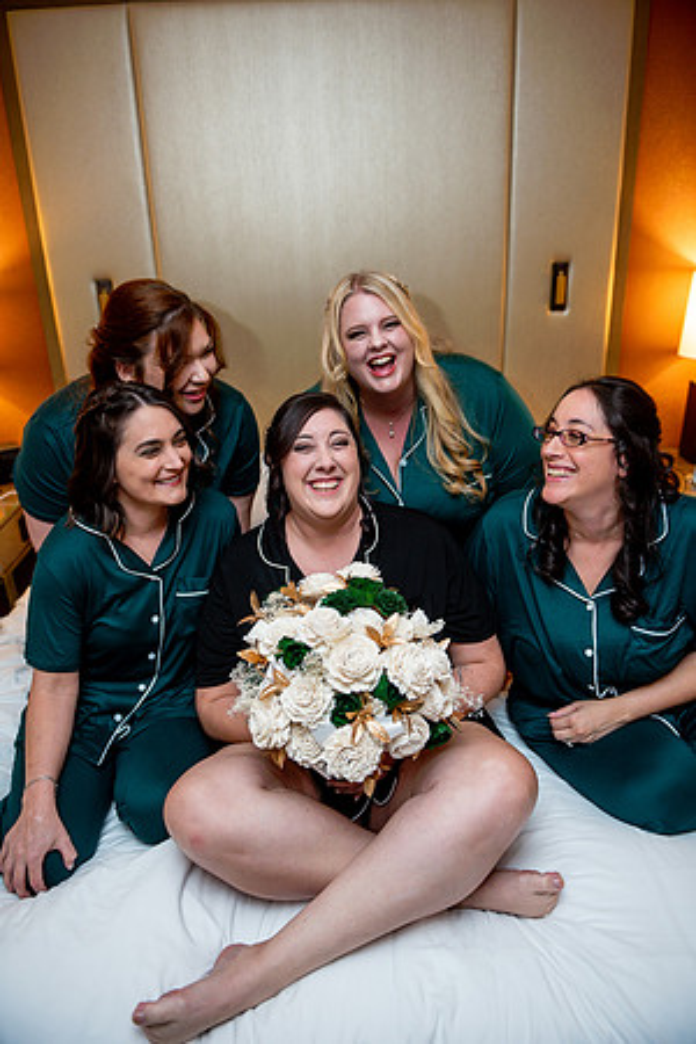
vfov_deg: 69.4
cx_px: 348
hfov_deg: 49.6
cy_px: 522
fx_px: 754
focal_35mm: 26
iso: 200
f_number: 2.8
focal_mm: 26
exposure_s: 1/60
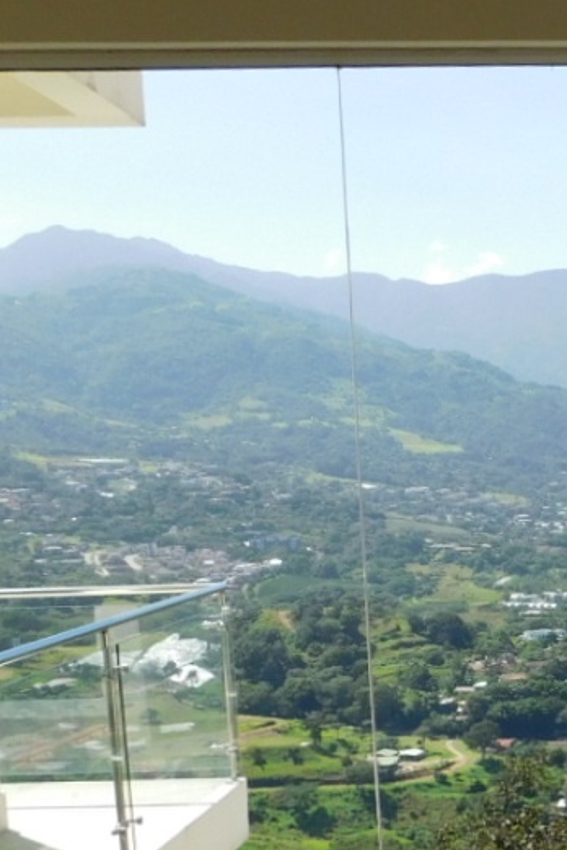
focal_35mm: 66
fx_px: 1559
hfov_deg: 18.6
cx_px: 808
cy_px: 664
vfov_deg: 29.9
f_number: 3
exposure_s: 1/250
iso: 125
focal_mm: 4
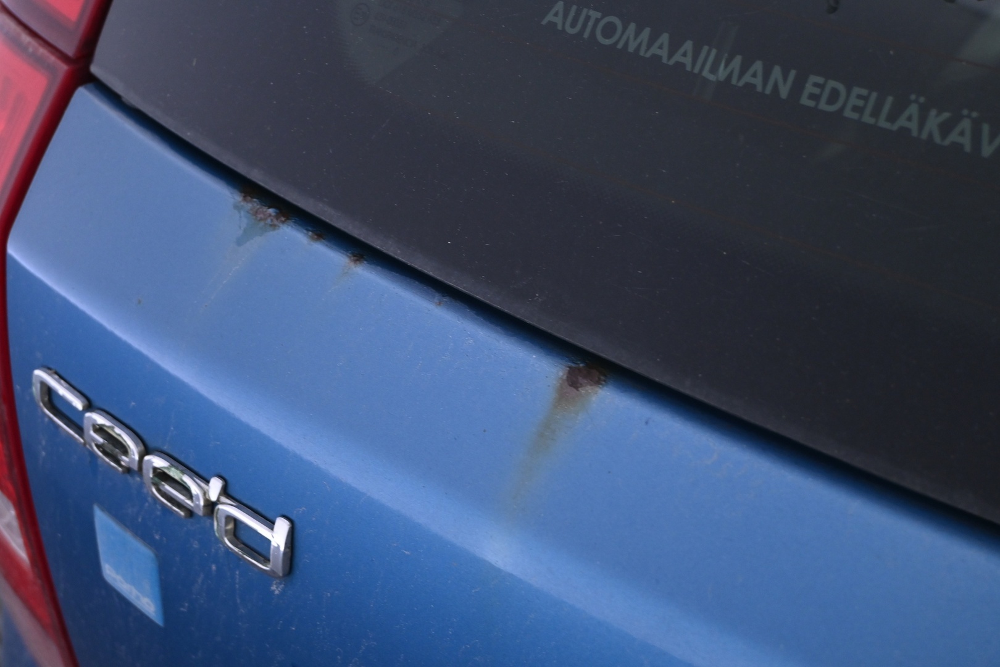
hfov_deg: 40.0
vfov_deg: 27.3
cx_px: 500
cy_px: 334
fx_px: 1375
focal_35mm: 50
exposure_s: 1/15
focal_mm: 33
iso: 1000
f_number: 5
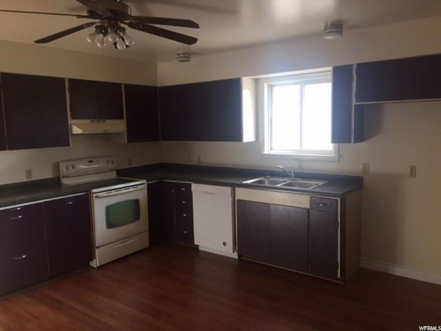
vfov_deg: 48.2
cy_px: 166
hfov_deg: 61.7
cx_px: 220
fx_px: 369
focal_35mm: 29
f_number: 2.2
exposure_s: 1/30
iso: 32
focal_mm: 4.15
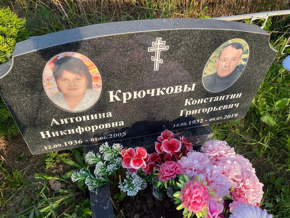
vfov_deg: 53.1
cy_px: 109
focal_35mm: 26
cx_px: 145
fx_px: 218
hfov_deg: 67.3
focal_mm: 4.25
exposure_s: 1/845
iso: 32
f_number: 1.8
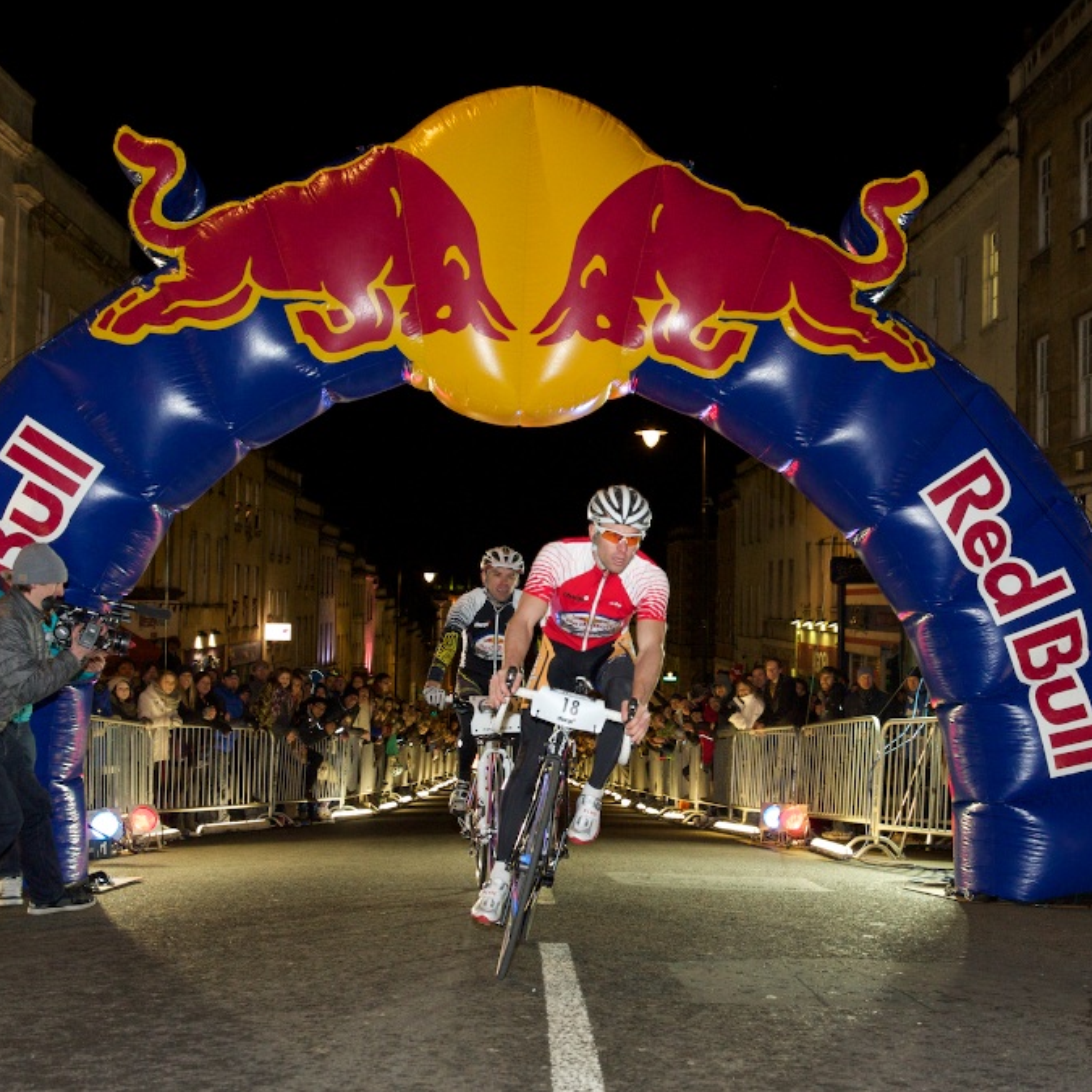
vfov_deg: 37.6
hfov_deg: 37.5
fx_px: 1606
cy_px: 545
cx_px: 615
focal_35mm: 45
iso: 5000
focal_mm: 35
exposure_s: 1/160
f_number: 5
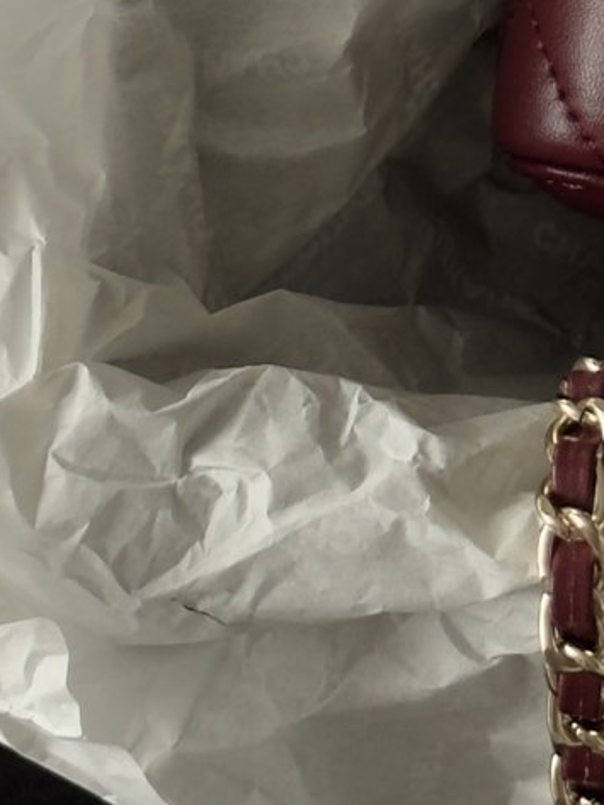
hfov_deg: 7.3
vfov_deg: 9.5
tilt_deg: -64.4
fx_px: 4721
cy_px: -310
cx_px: 701
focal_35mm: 203
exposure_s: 1/60
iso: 160
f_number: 1.78
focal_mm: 6.76
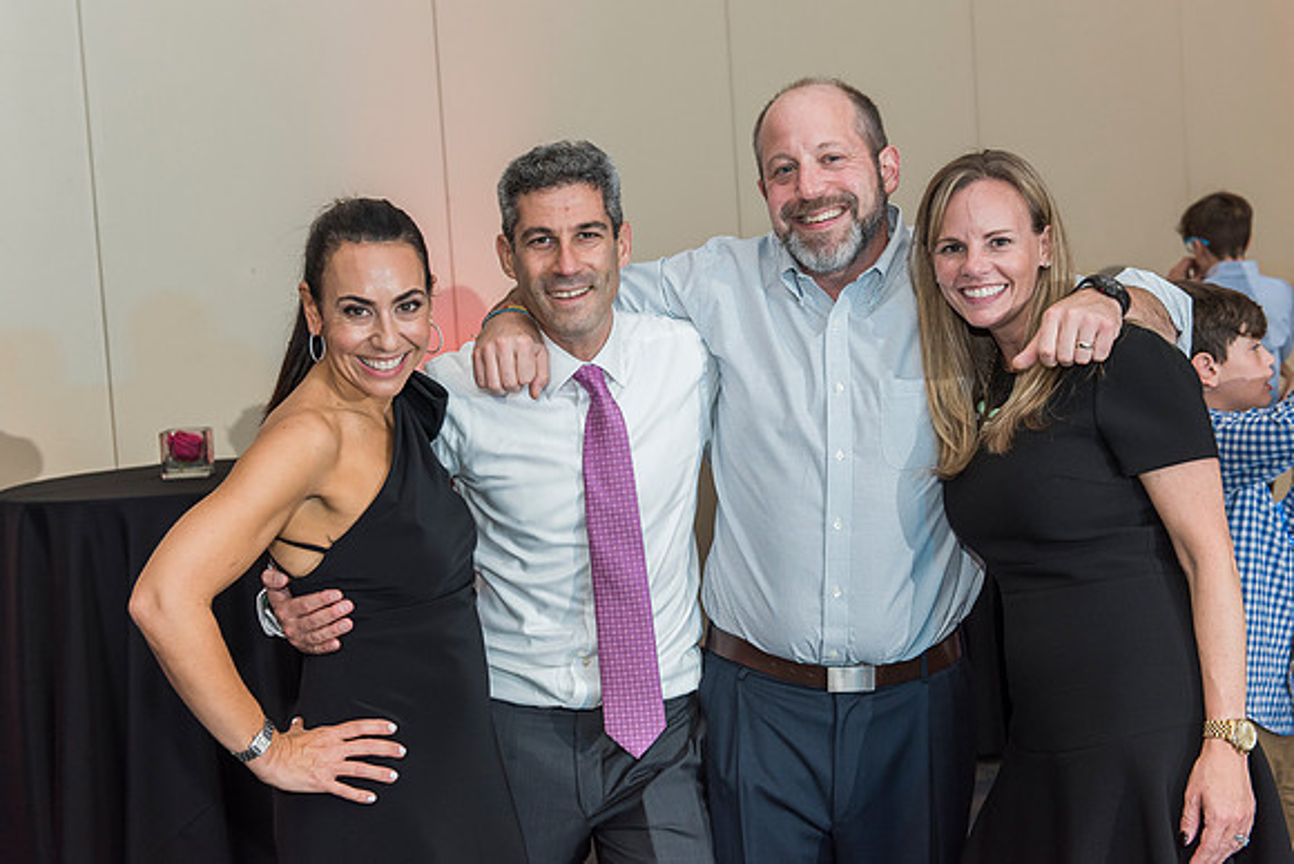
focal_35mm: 52
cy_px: 399
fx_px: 1857
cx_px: 653
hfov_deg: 38.4
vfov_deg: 26.2
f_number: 4.5
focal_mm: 48
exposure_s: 1/100
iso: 800
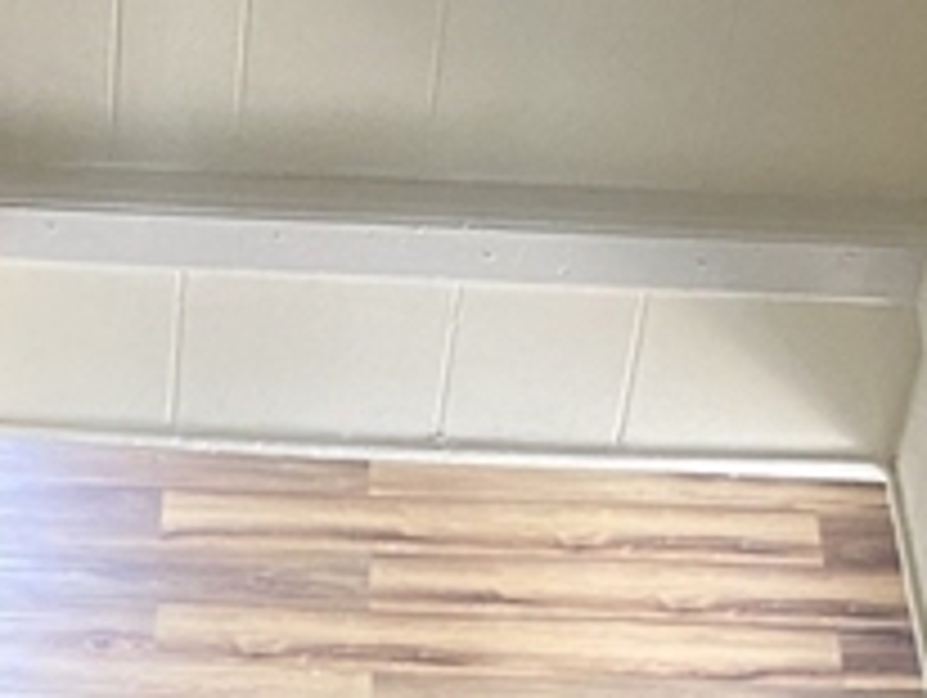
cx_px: -140
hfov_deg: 14.8
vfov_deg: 10.9
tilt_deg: -45.2
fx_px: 3459
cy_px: 1193
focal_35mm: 129
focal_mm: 4.25
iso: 250
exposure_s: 1/60
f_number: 1.8
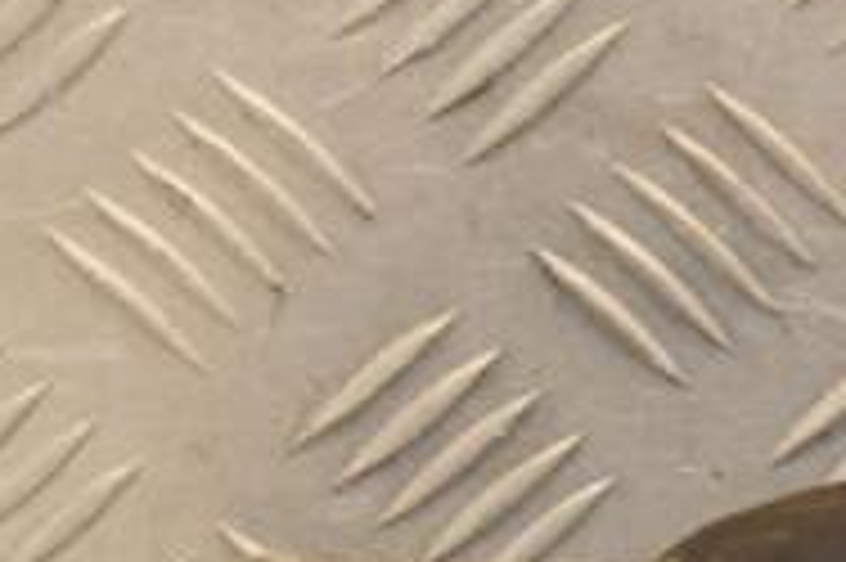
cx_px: 756
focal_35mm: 408
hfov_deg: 5.1
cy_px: 832
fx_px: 9570
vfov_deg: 3.4
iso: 800
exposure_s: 1/80
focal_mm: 85
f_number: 10
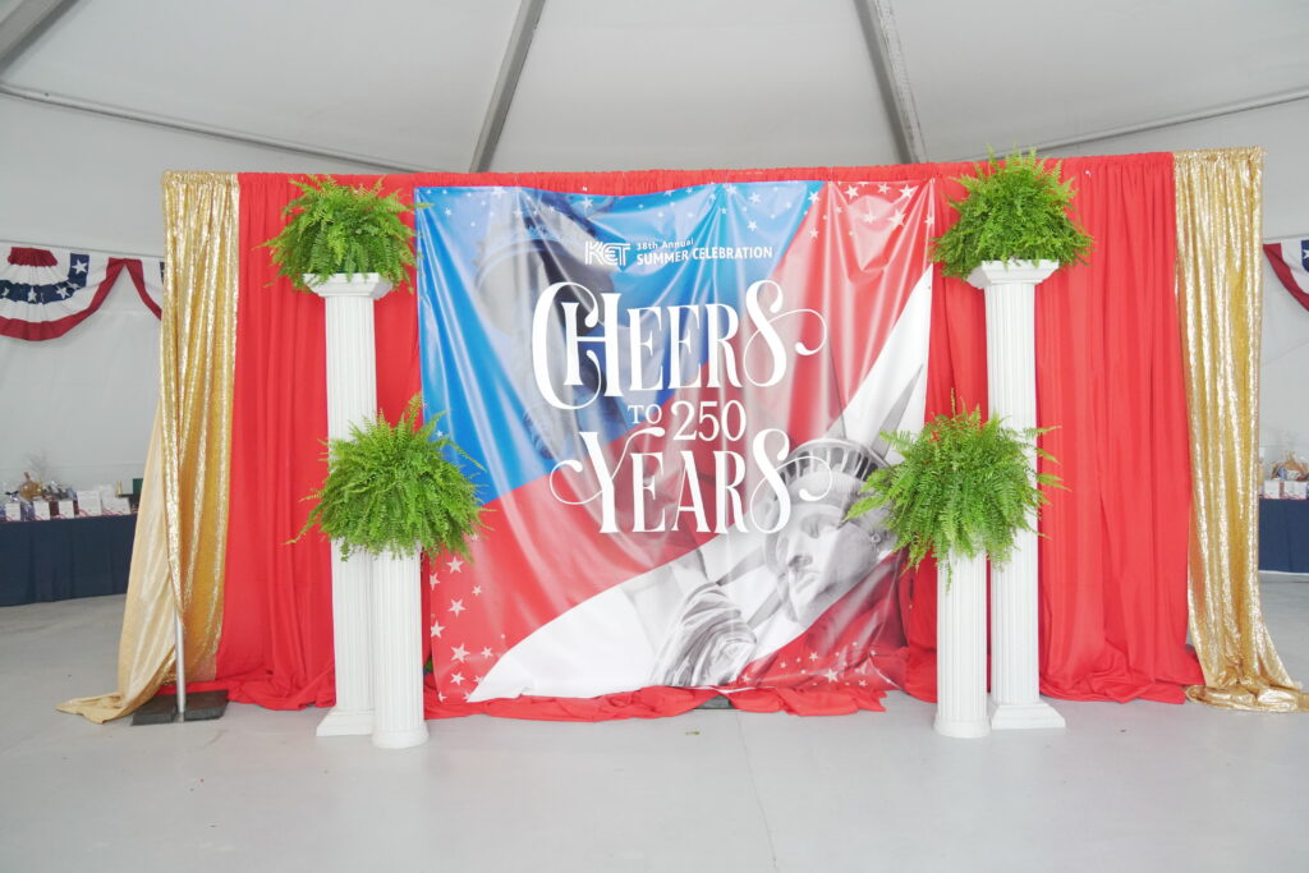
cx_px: 654
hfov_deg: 65.5
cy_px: 436
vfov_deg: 46.4
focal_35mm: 28
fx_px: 1018
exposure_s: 1/640
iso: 10000
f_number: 4
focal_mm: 28
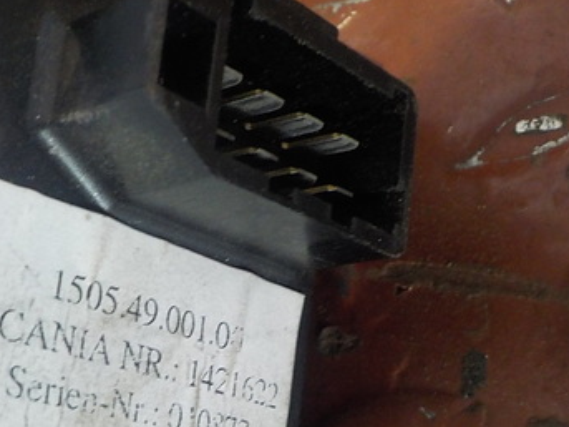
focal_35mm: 56
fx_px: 920
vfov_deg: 25.6
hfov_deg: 34.1
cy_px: 339
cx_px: 196
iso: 360
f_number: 3.3
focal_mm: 4.1
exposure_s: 1/30
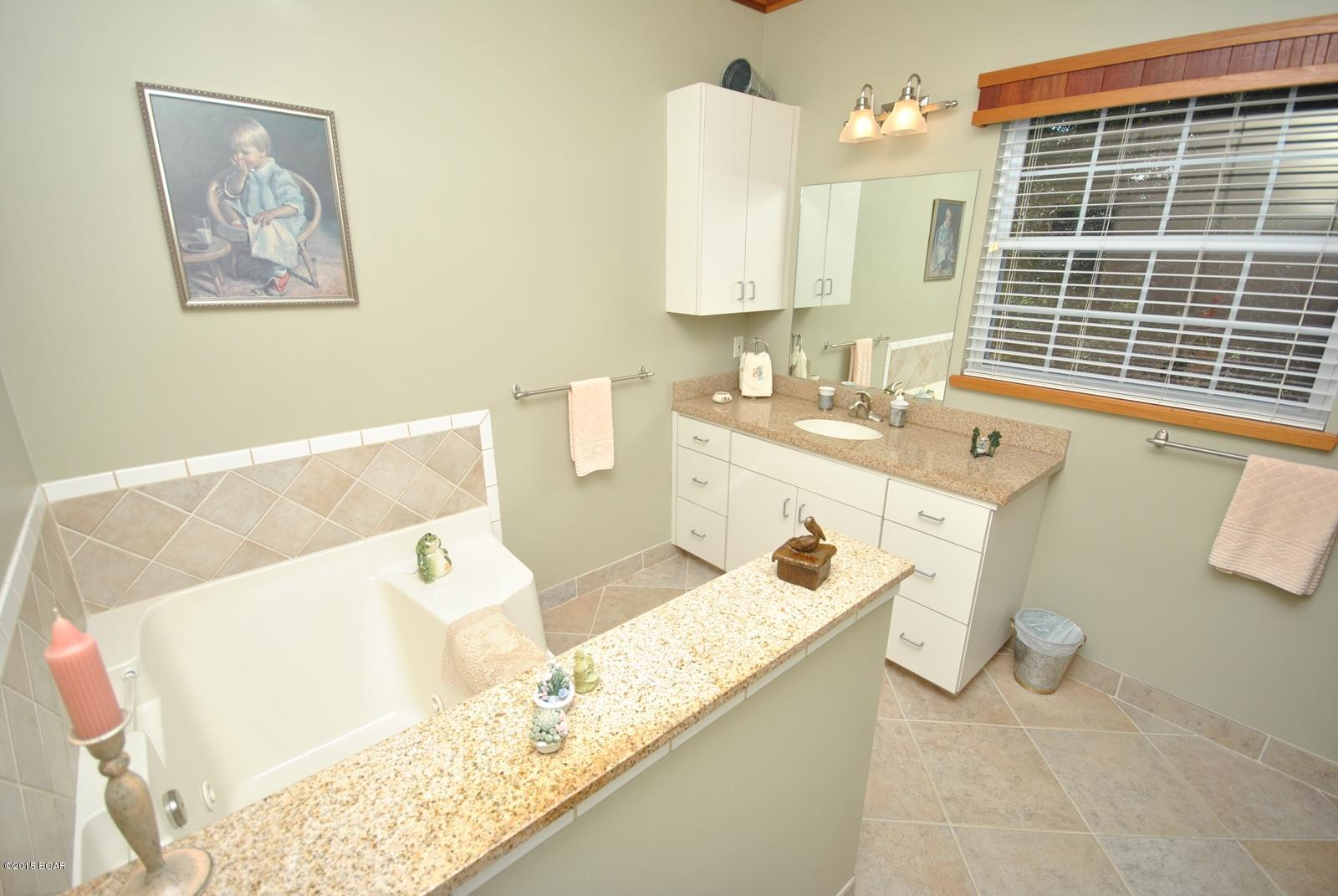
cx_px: 669
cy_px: 448
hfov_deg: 100.3
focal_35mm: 15
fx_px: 558
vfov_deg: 77.5
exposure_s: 1/200
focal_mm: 10
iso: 200
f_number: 5
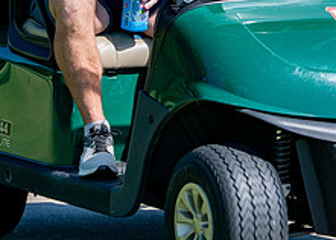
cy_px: -120
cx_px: 252
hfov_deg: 5.5
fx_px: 3494
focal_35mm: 366
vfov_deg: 3.9
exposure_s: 1/640
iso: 125
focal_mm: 112
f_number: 5
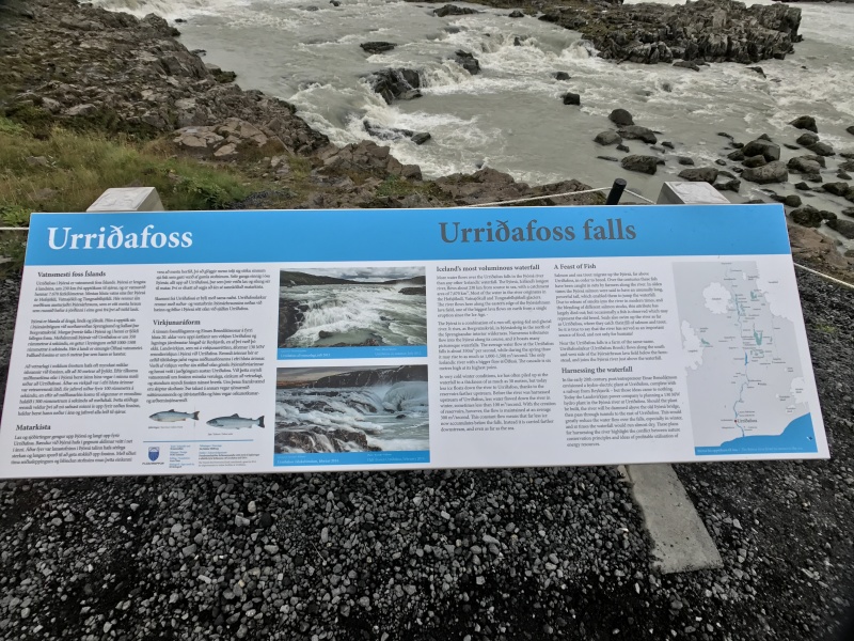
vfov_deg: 49.7
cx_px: 427
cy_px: 320
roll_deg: -0.7
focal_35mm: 28
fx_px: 691
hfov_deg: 63.4
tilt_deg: -42.1
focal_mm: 3.99
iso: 20
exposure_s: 1/1227
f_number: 1.8
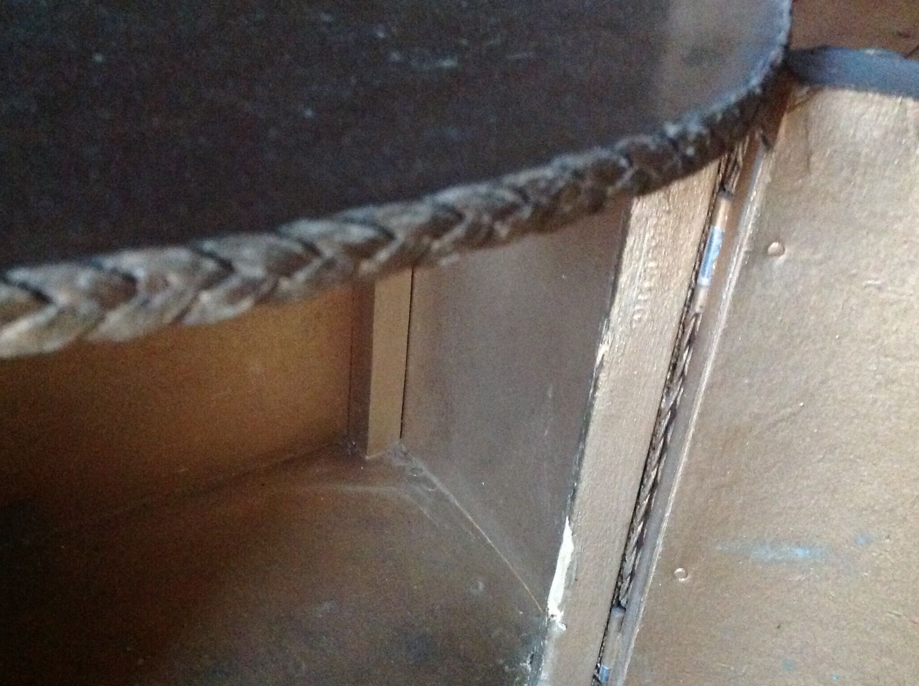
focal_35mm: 44
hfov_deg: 43.0
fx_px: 1166
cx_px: 429
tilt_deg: -35.2
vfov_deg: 32.8
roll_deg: -5.9
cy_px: 378
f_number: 2.4
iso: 800
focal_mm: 4.28
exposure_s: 1/15
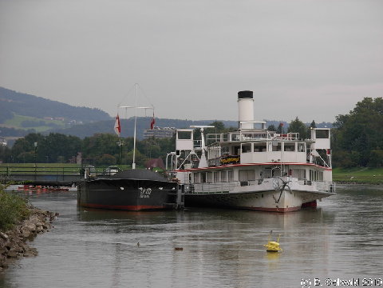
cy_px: 144
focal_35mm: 180
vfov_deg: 8.2
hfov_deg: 11.0
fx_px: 1992
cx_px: 192
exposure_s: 1/35.9
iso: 79
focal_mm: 29.8
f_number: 5
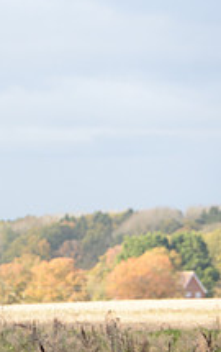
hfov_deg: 4.0
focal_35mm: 329
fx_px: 3160
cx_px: -221
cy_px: 231
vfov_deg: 6.4
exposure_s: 1/1000
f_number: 3.5
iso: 800
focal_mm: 120
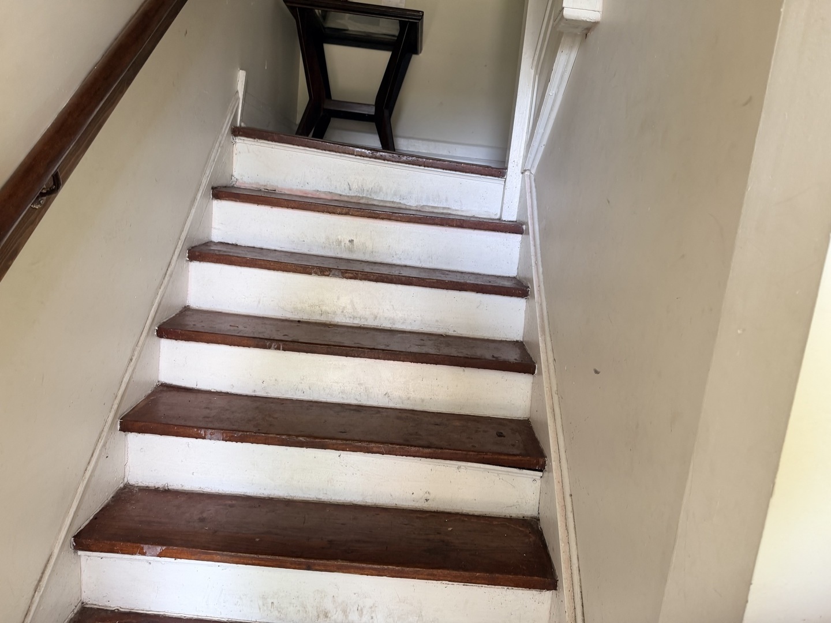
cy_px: 312
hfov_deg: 71.6
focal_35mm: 24
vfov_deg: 56.8
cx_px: 416
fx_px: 576
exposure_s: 1/121
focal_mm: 6.76
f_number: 1.78
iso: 160
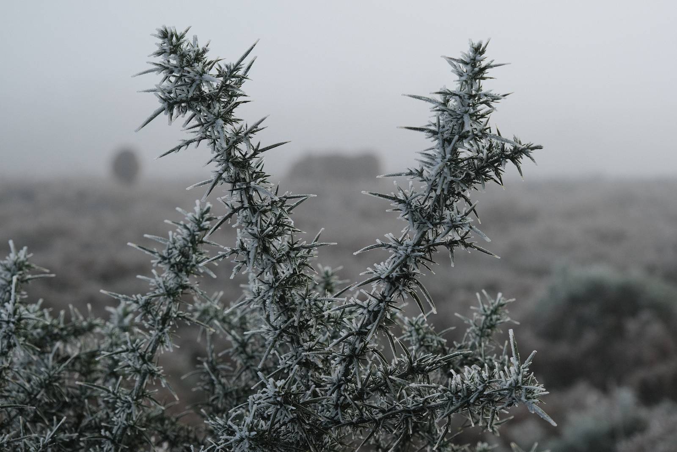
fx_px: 1542
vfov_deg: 16.7
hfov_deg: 24.8
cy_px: 226
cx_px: 338
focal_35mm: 82
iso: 640
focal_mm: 54.5
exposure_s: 1/1500
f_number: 5.6
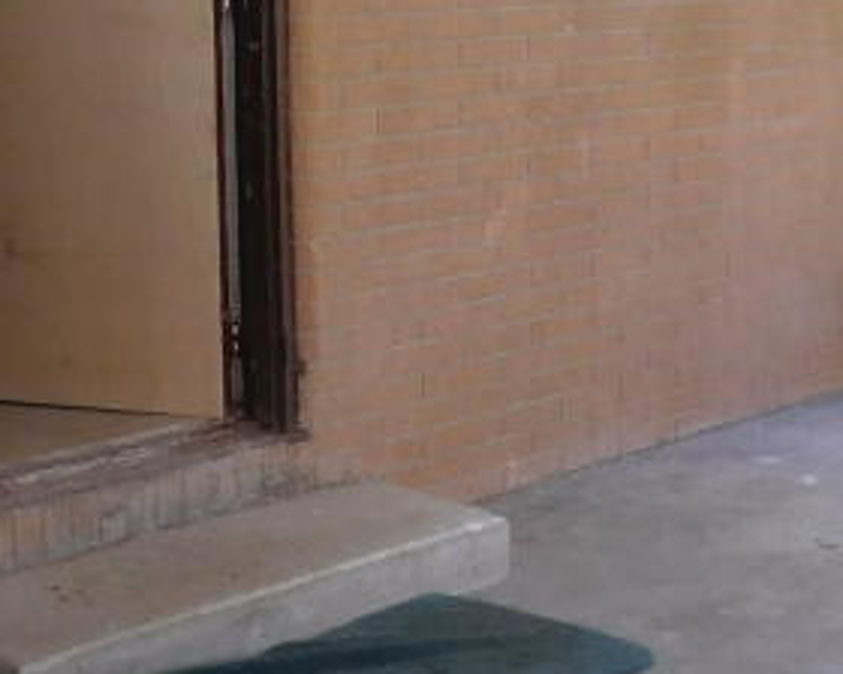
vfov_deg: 18.6
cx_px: 698
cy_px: 156
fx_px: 2046
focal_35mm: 82
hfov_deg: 22.9
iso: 125
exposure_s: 1/60
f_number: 3
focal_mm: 4
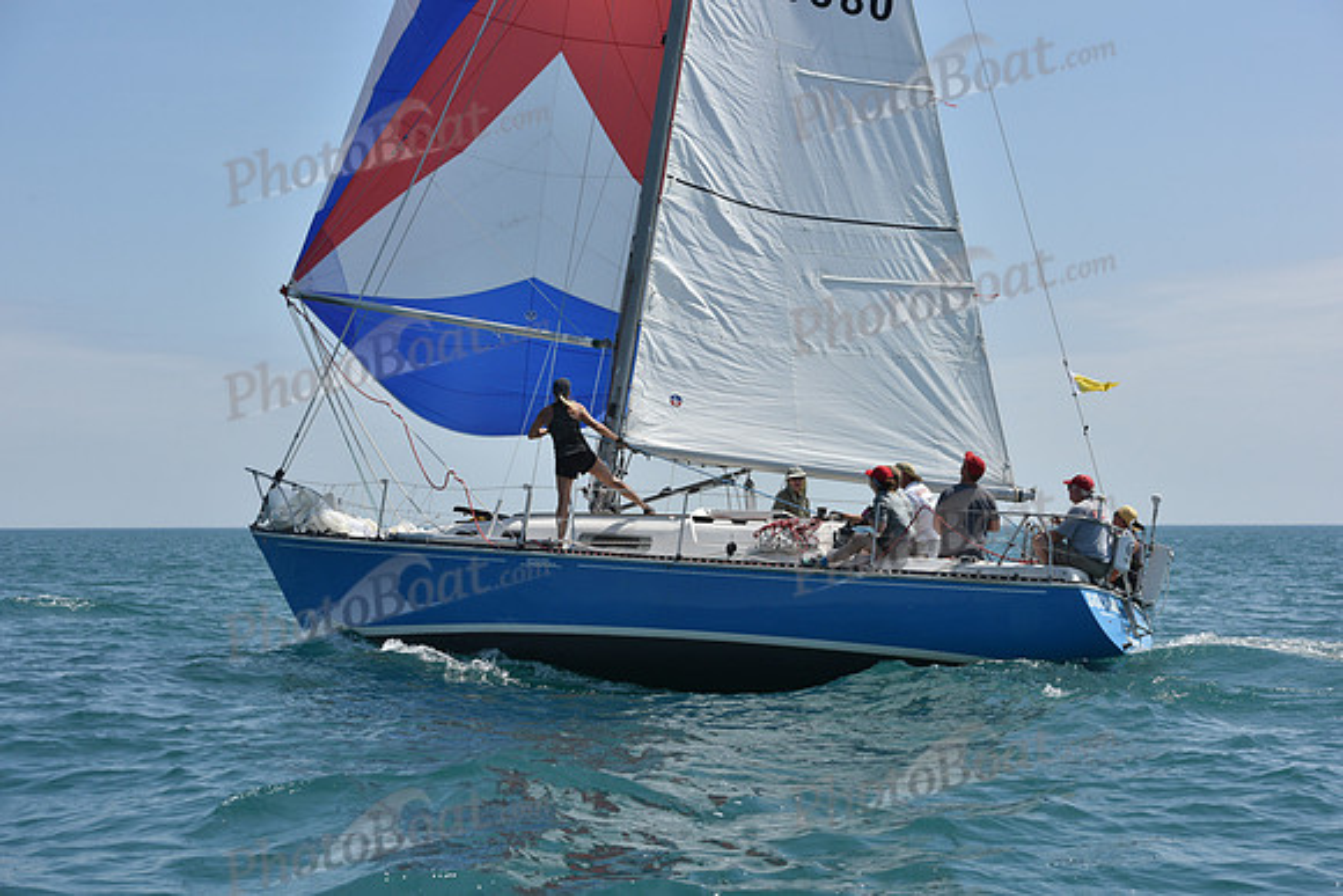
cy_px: 448
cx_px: 672
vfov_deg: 19.5
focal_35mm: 70
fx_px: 2612
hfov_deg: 28.8
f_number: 8
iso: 250
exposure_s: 1/1250
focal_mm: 70
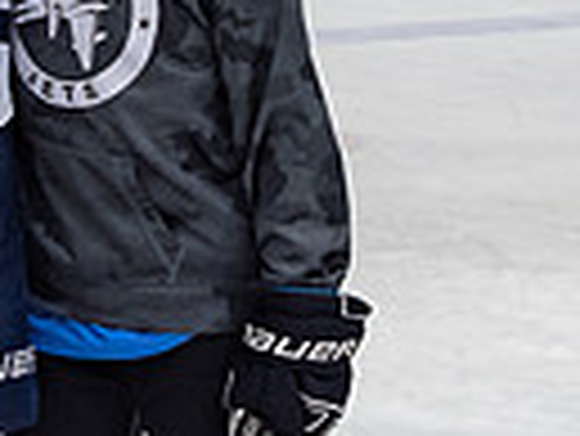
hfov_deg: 6.9
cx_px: -42
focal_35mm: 287
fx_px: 4813
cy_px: -184
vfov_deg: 5.2
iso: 400
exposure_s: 1/250
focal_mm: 38
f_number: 4
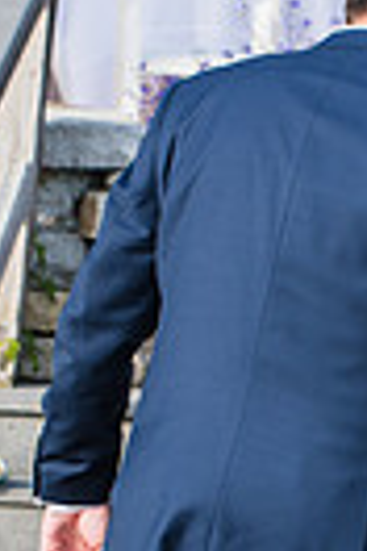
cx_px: 538
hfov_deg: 3.8
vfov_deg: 5.8
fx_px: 5474
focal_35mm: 358
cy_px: 459
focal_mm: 70
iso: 200
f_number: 4
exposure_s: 1/800
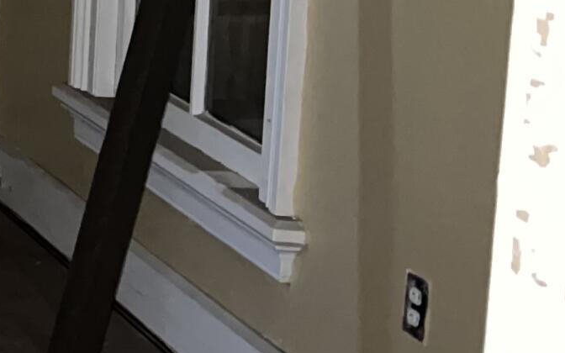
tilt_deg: -6.5
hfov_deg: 13.6
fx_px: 1894
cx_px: -668
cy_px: -177
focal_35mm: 123
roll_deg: +0.1
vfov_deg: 10.3
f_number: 1.5
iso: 200
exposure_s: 1/9
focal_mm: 5.7
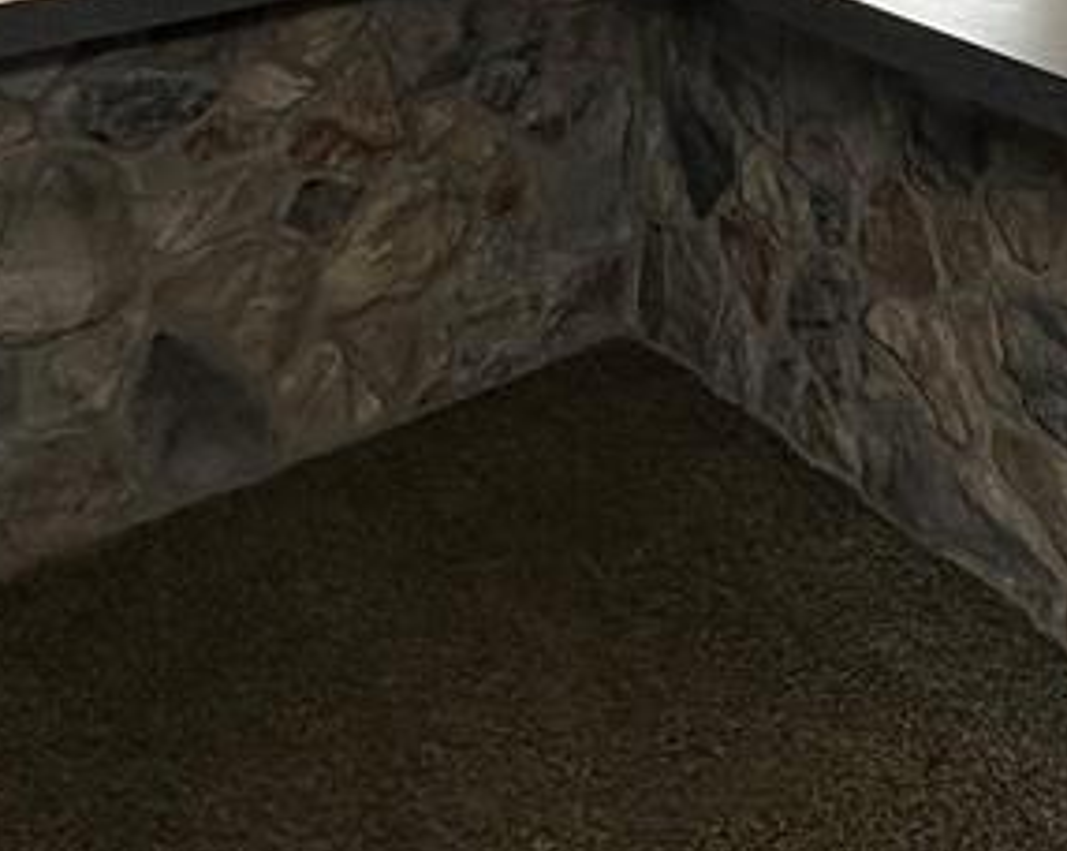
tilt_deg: -5.6
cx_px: 810
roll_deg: -0.8
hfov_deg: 37.1
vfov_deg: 25.5
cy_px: -317
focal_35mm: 49
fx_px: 1545
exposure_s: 1/60
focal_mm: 2.22
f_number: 2.2
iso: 200
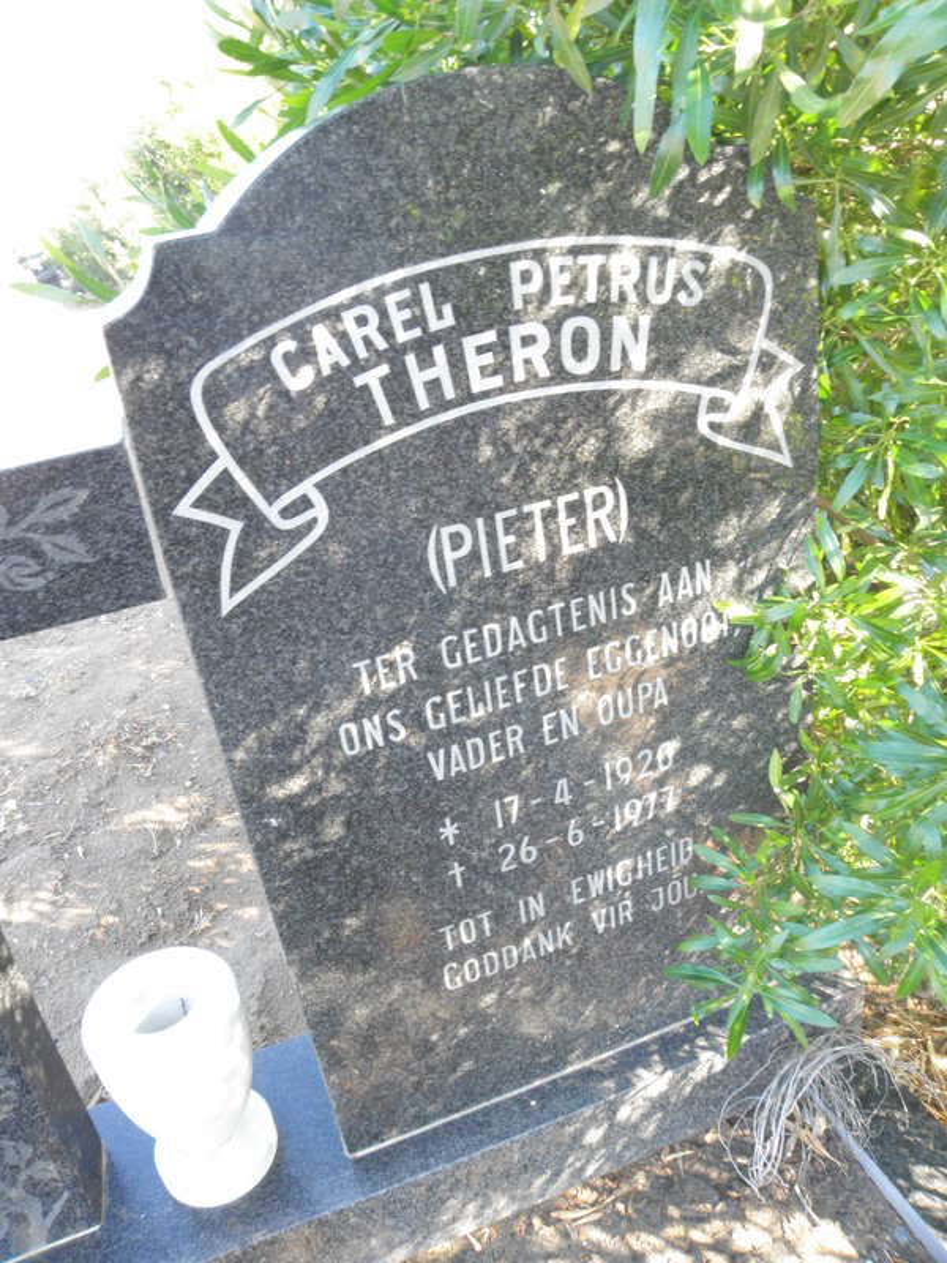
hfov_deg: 53.1
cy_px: 632
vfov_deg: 67.3
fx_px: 948
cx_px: 474
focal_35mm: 26
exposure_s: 1/20
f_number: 6.3
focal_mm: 4.6
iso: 200
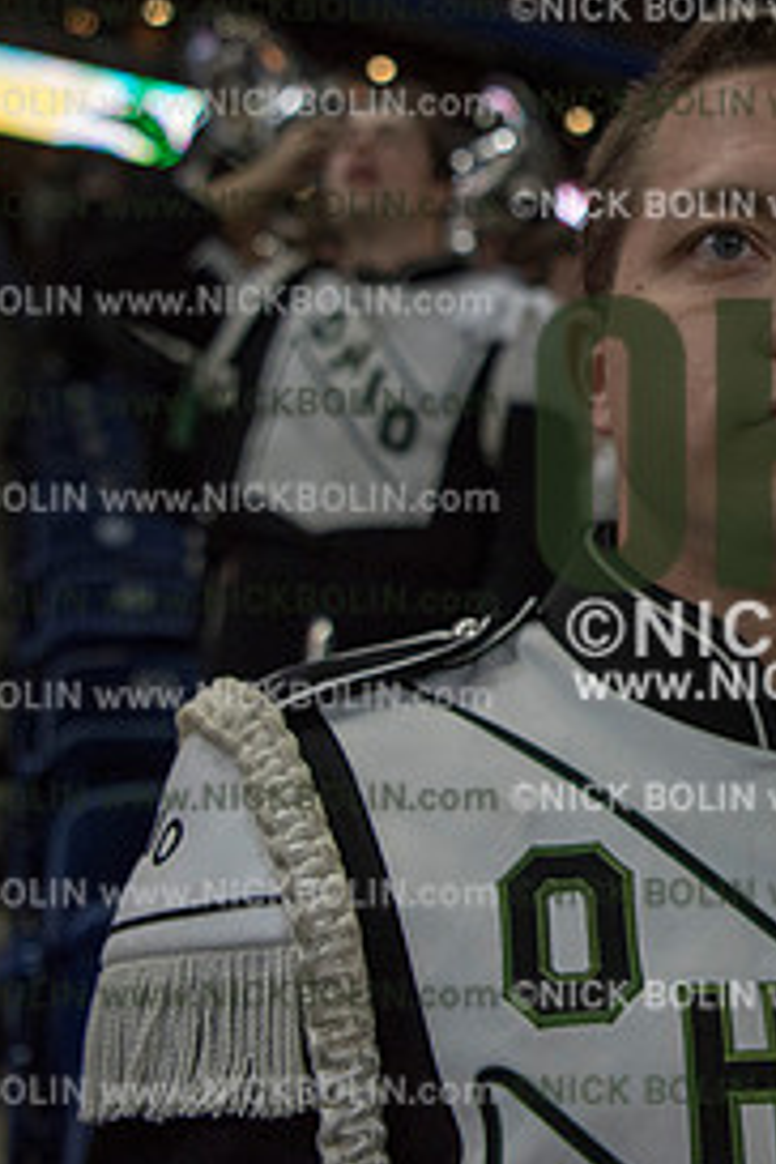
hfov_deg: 24.8
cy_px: 501
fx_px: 1649
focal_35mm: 51
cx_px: 836
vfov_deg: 38.8
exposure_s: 1/1250
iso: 1250
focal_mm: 24
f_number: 2.8
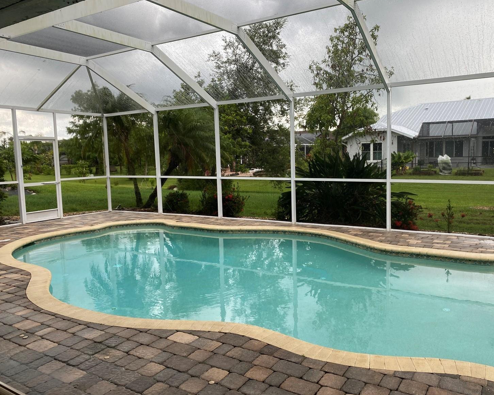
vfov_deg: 51.5
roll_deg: +3.2
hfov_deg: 62.1
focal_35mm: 28
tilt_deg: -6.7
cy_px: 194
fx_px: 409
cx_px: 267
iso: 32
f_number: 1.8
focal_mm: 4.25
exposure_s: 1/277
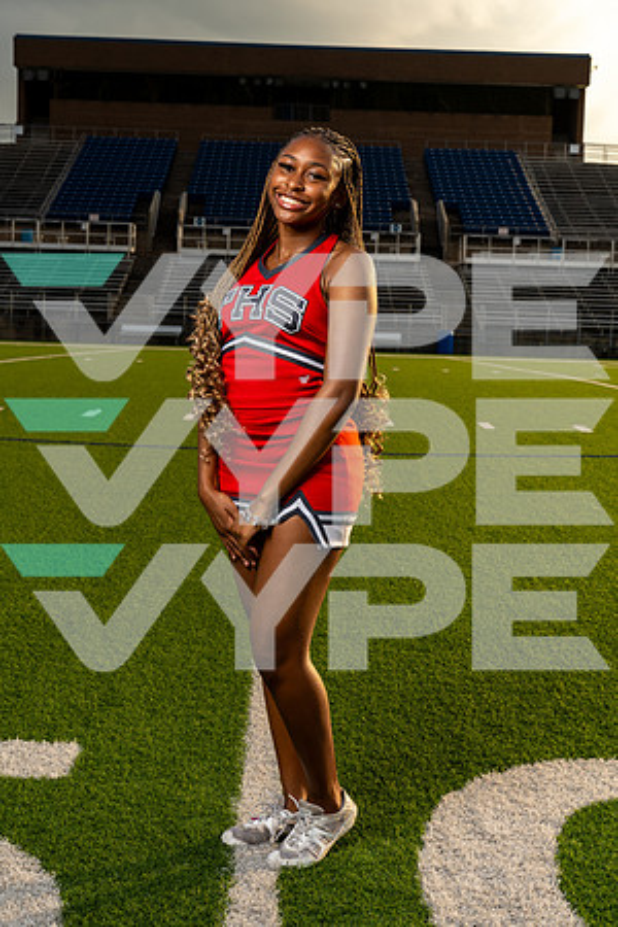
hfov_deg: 24.6
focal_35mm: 55
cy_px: 464
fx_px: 1416
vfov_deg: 36.2
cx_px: 309
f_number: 8
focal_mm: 55
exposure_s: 1/250
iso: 100
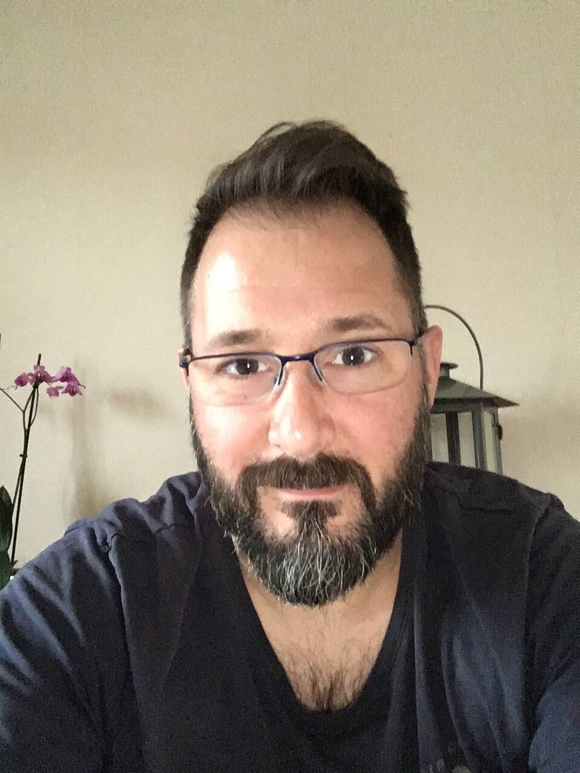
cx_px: 290
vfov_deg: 58.4
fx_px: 693
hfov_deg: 45.4
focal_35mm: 31
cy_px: 386
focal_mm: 2.15
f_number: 2.4
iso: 800
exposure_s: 1/20
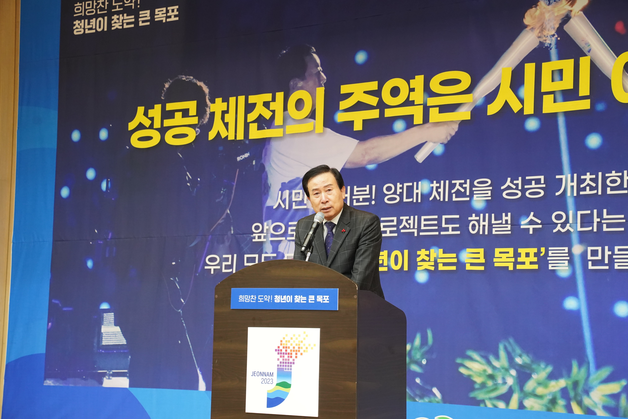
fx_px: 1221
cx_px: 314
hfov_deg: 28.8
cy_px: 210
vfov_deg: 19.5
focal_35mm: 70
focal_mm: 70
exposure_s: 1/160
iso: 3200
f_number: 5.6
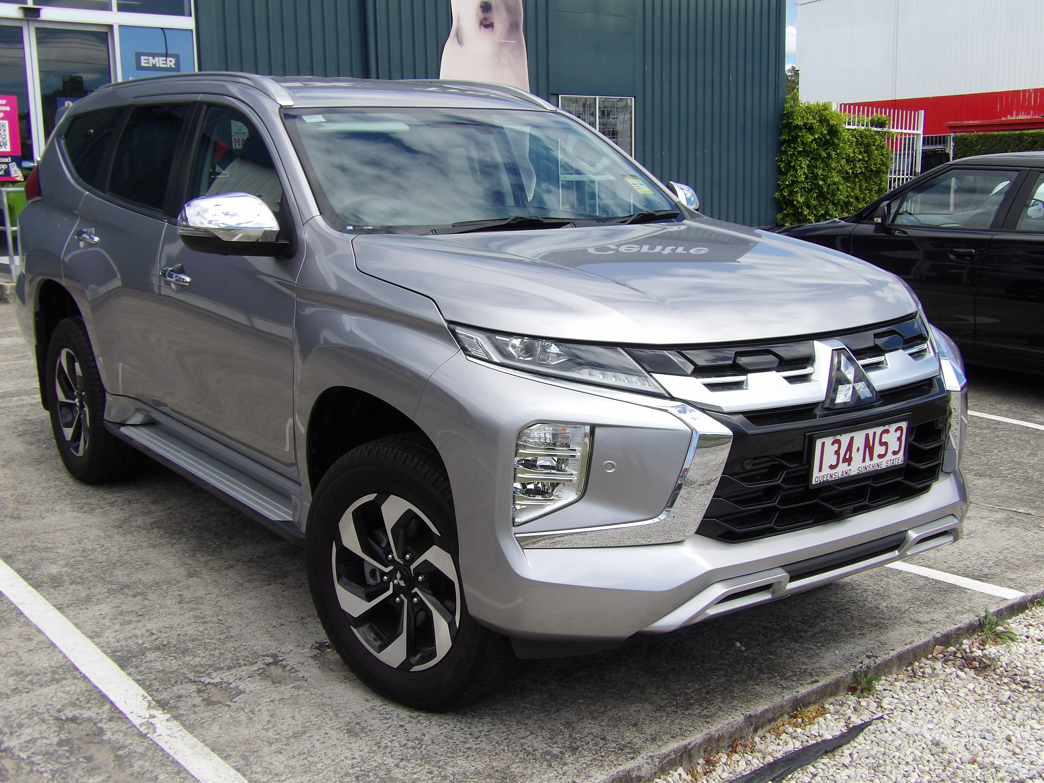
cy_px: 392
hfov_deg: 47.9
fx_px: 1176
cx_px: 522
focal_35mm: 39
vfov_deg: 36.8
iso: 100
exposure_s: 1/729
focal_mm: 7
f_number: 3.7
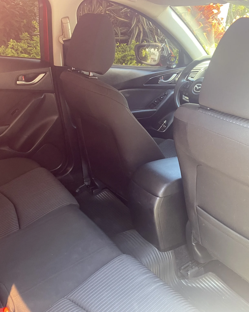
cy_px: 156
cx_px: 127
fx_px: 313
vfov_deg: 52.8
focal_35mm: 34
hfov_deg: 43.3
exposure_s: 1/60
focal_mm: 4.25
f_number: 1.8
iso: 160
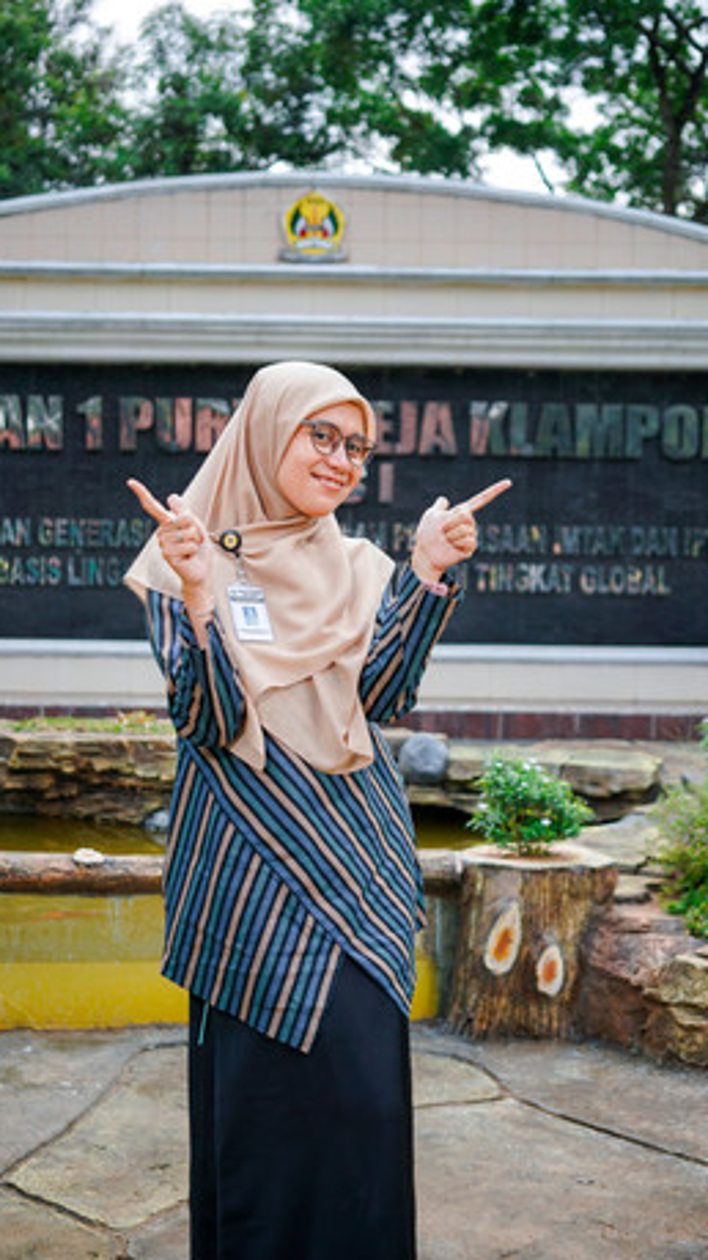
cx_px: 310
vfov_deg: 50.5
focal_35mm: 40
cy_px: 623
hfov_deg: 29.7
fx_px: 1336
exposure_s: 1/800
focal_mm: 35
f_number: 3.2
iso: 200
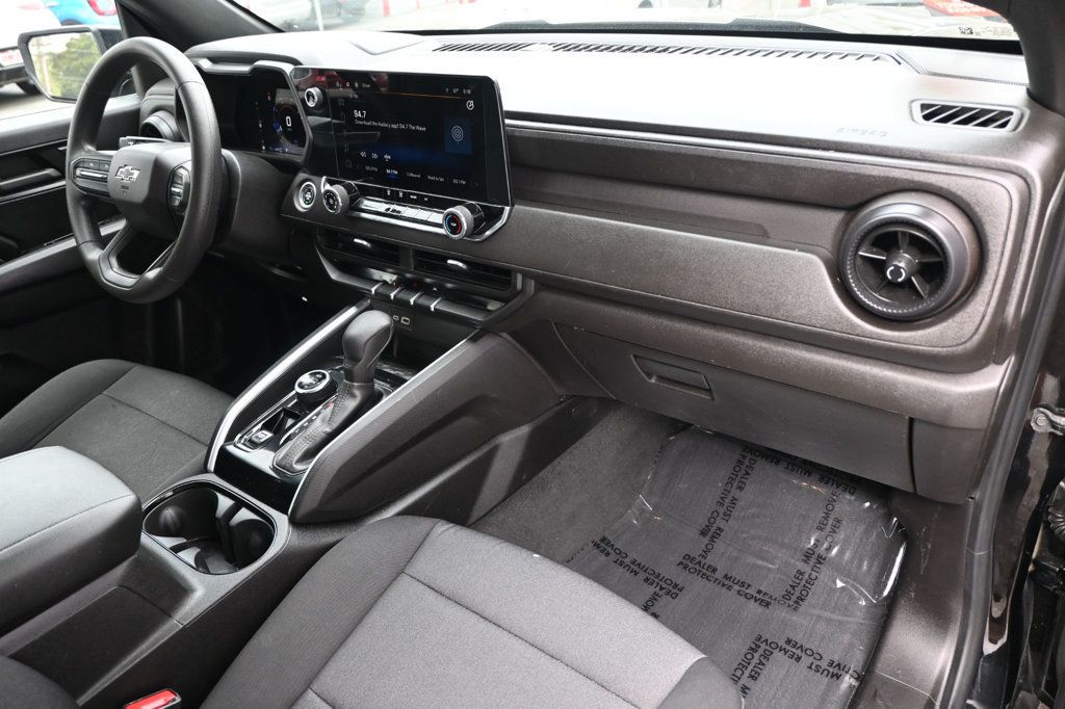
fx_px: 776
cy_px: 354
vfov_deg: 49.1
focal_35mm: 26
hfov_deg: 68.9
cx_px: 532
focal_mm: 17.5
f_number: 3.5
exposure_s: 1/125
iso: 800
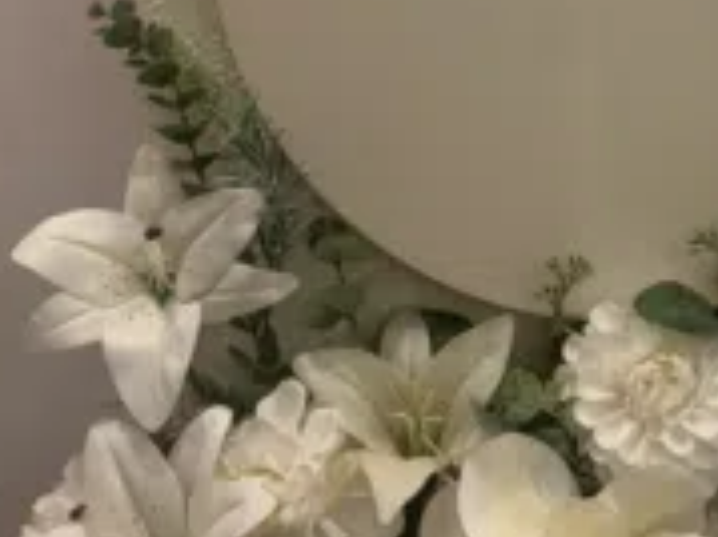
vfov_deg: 23.8
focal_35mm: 58
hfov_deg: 32.2
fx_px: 1202
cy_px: -32
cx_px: 590
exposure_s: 1/40
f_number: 1.8
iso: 400
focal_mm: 4.25
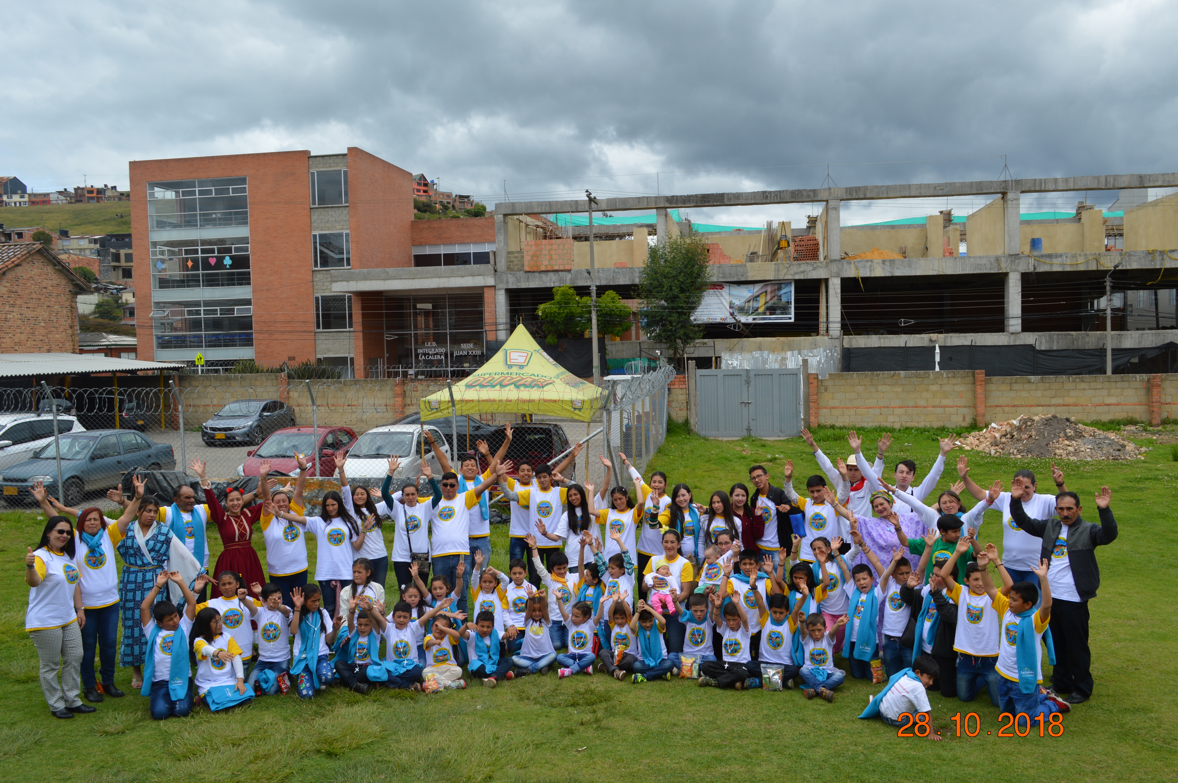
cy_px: 392
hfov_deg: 62.0
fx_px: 981
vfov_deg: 43.5
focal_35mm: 30
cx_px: 589
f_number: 9
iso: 100
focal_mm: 20
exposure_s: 1/320
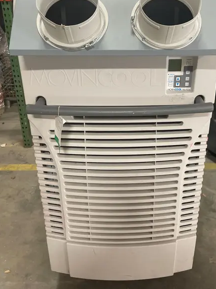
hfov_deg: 42.8
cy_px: 118
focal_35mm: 33
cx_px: 127
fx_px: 275
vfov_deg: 55.0
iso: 160
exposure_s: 1/60
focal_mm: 4.2
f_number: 1.6
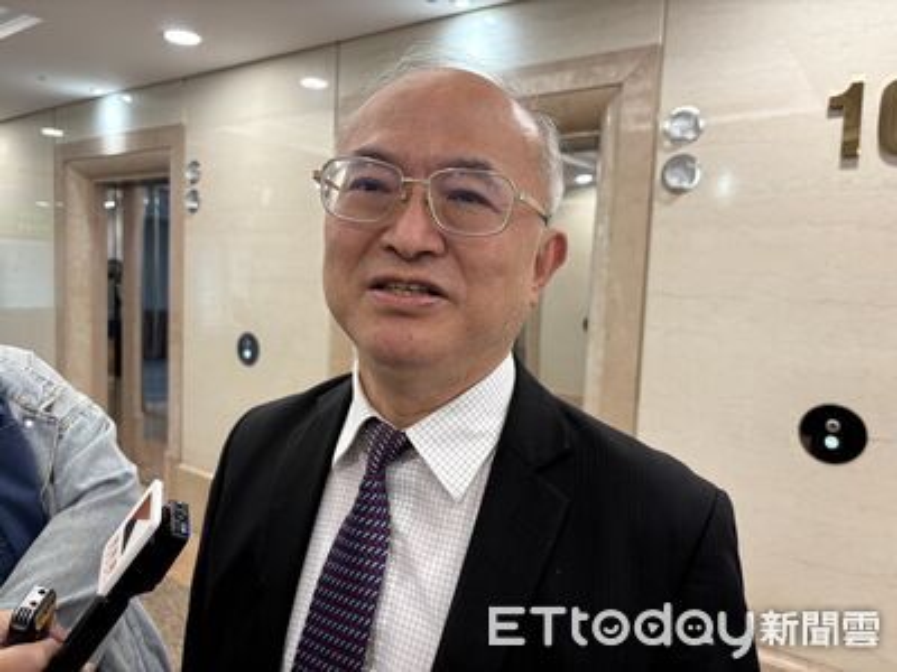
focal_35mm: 26
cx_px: 448
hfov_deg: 67.3
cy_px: 336
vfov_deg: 53.1
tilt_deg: -5.2
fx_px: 674
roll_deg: -3.0
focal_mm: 5.96
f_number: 1.6
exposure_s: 1/60
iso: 80
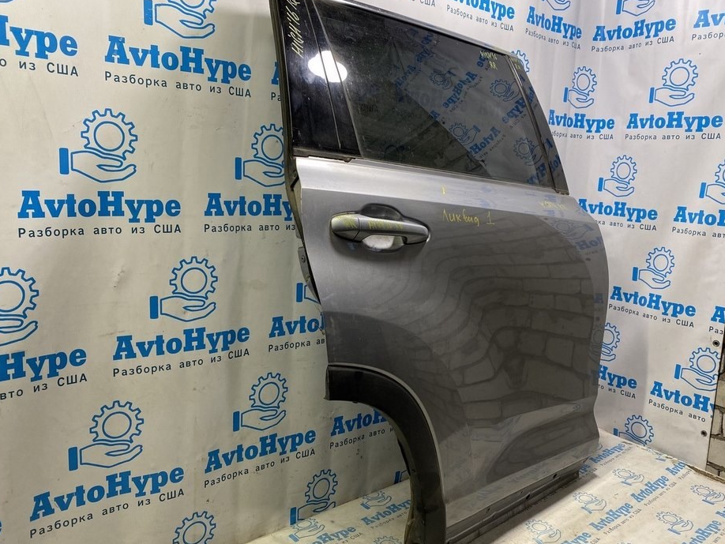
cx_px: 384
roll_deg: -1.4
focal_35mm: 29
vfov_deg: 48.2
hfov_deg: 61.6
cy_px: 280
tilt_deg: -8.5
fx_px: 608
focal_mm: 4.25
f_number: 1.8
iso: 100
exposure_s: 1/100
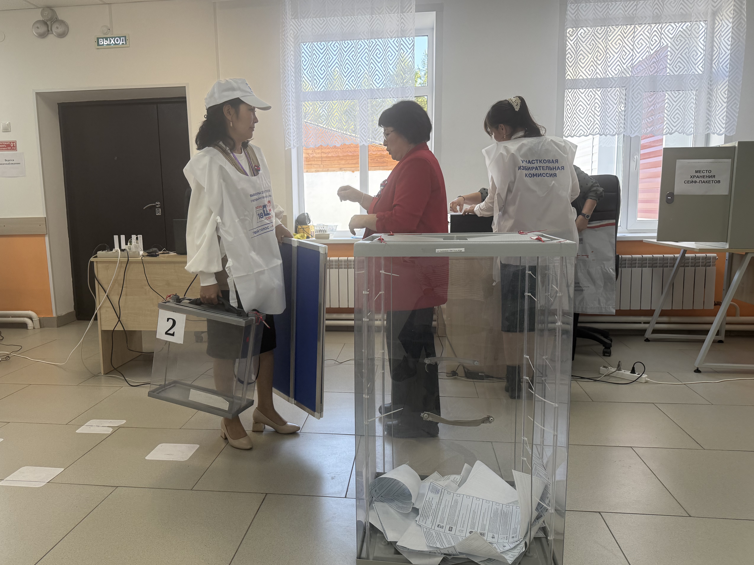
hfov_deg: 65.1
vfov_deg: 51.4
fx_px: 588
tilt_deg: -8.6
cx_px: 333
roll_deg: +1.1
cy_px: 279
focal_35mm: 27
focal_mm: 6.76
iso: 125
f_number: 1.78
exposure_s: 1/243
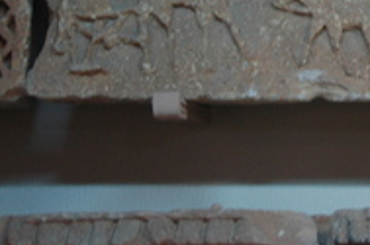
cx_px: 413
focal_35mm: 122
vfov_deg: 11.0
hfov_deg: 16.3
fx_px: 1252
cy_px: -35
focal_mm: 35
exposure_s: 1/20
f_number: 4.2
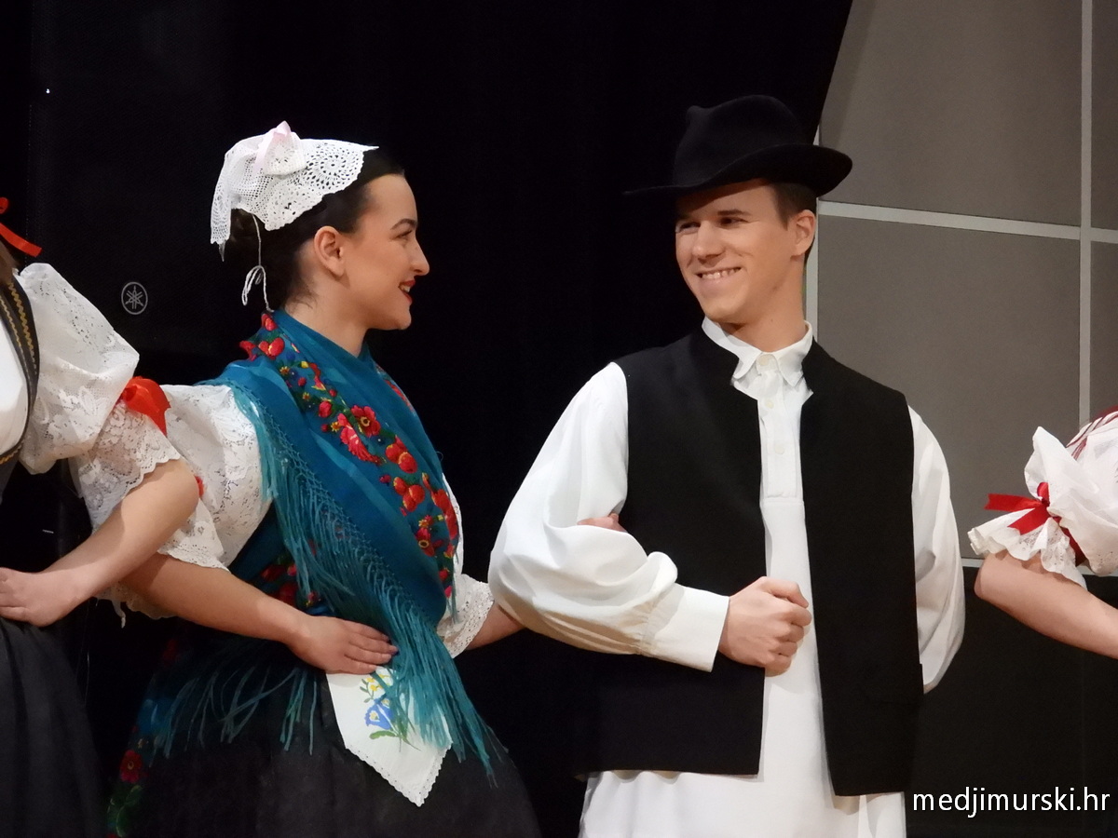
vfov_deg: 7.4
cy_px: 419
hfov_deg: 9.9
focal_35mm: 200
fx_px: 6459
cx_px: 559
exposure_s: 1/250
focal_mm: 35.9
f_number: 4.5
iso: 3200
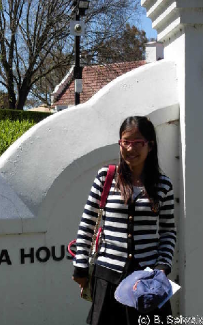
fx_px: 841
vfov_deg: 21.9
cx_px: 109
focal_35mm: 95
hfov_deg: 13.8
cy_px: 163
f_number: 3.8
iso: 79
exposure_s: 1/703
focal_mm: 14.7
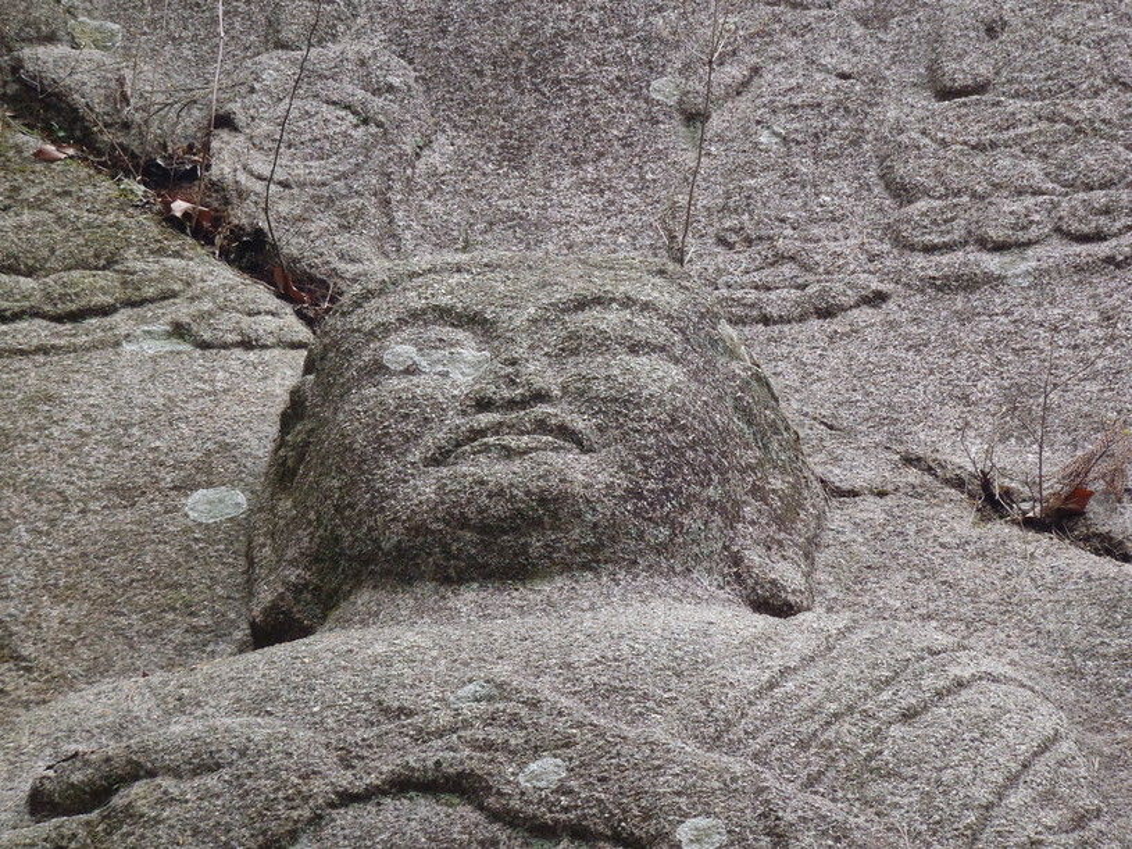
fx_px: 4578
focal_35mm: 140
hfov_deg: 14.1
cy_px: 424
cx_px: 566
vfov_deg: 10.6
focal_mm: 25
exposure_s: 1/50
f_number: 5.9
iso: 200
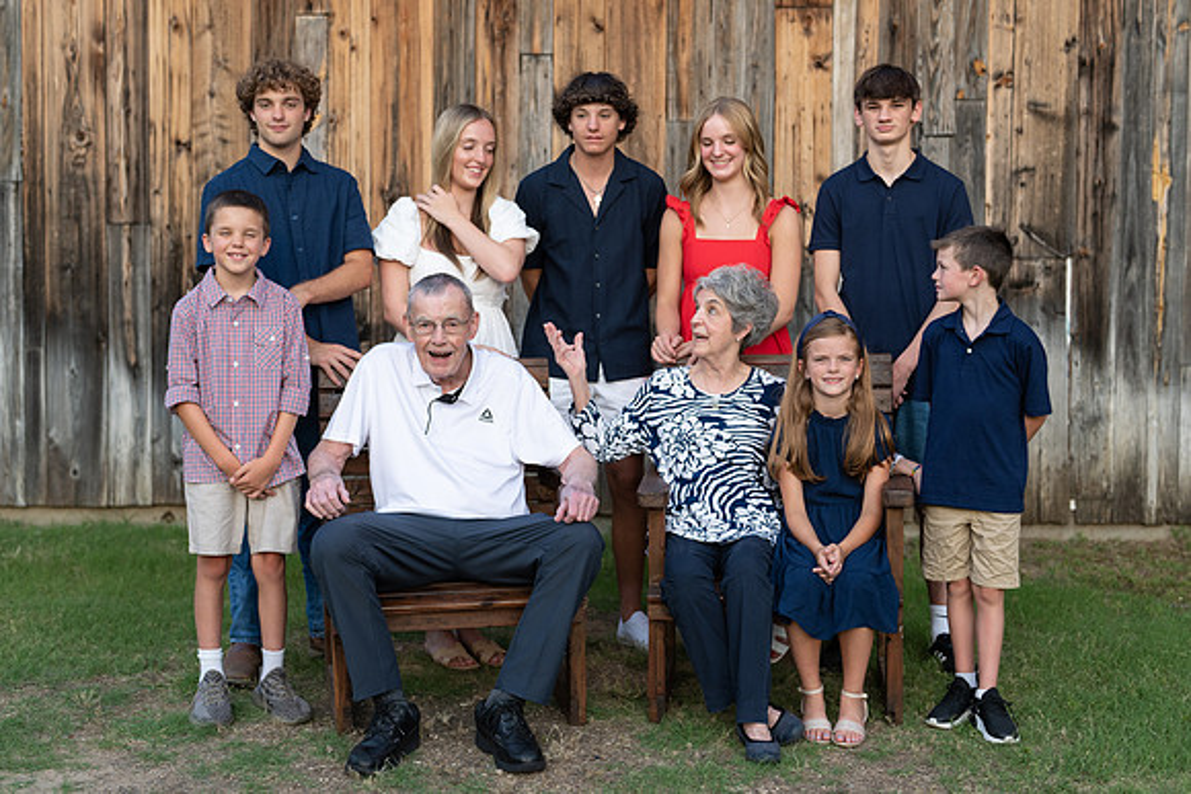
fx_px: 1800
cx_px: 601
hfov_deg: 36.6
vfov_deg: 24.9
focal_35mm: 54
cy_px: 391
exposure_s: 1/800
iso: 200
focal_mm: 50
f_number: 2.2
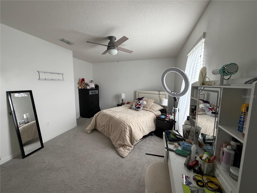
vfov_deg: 85.7
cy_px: 96
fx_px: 104
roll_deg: +0.7
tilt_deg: -6.5
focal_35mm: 14
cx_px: 128
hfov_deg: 102.1
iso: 400
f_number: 2.2
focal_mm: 2.22
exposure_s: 1/60
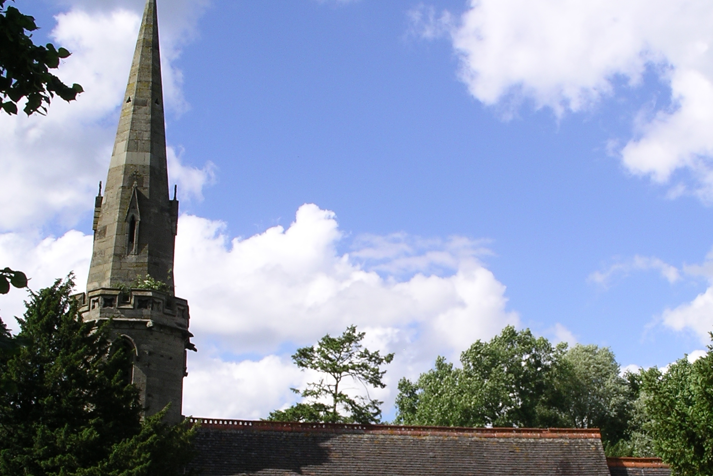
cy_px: 328
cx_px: 449
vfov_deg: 21.8
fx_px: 1228
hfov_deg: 32.2
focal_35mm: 62
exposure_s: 1/401
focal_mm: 7.8
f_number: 5.6
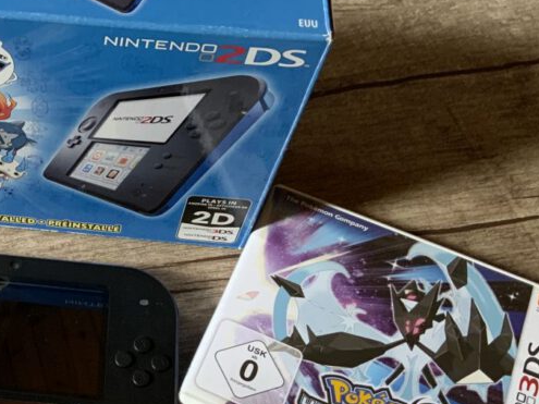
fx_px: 934
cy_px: 262
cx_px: 4
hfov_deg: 30.1
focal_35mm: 60
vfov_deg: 24.3
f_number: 1.8
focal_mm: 3
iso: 125
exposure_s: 1/60
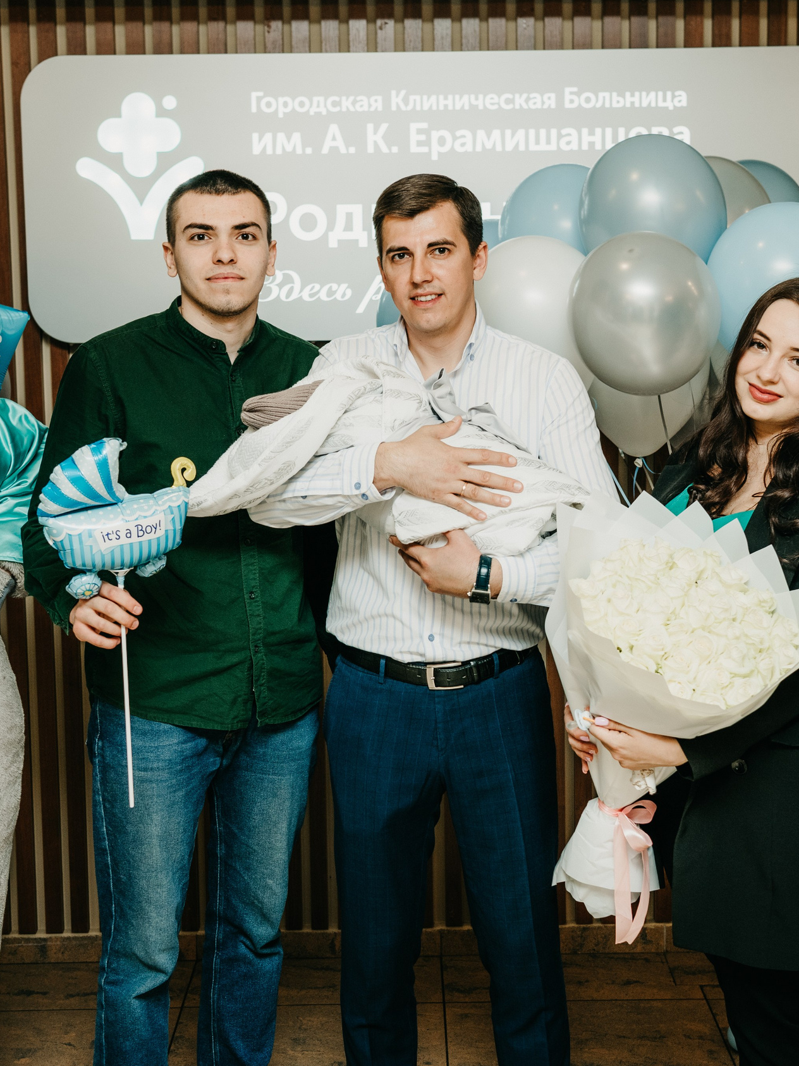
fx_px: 1846
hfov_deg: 24.4
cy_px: 532
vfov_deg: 32.2
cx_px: 397
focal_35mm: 60
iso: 250
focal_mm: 40
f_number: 4
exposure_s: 1/160
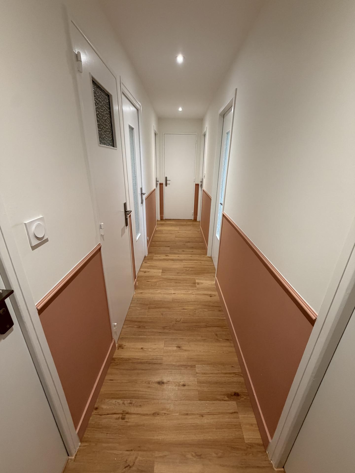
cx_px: 178
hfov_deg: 85.7
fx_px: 191
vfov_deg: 102.1
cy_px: 236
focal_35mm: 14
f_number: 2.2
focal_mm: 2.22
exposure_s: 1/100
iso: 320
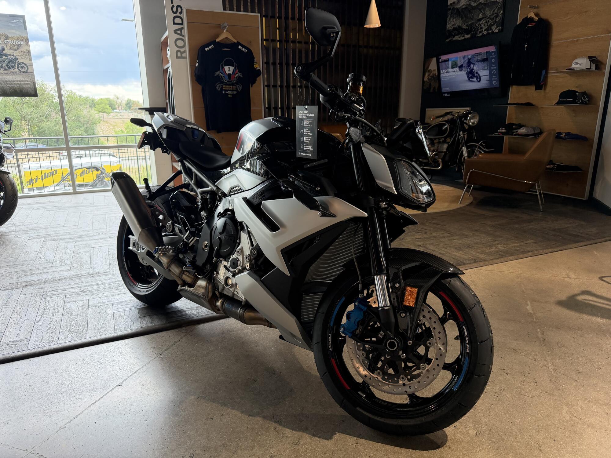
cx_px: 306
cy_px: 229
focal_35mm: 24
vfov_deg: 56.8
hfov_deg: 71.6
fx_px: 424
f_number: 1.78
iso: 200
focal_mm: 6.76
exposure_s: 1/135
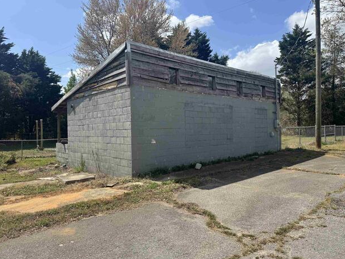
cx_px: 178
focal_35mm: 25
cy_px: 129
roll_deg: +0.5
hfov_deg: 69.4
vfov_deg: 54.9
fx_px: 249
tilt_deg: -0.2
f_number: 1.78
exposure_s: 1/4950
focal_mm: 6.76
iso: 80
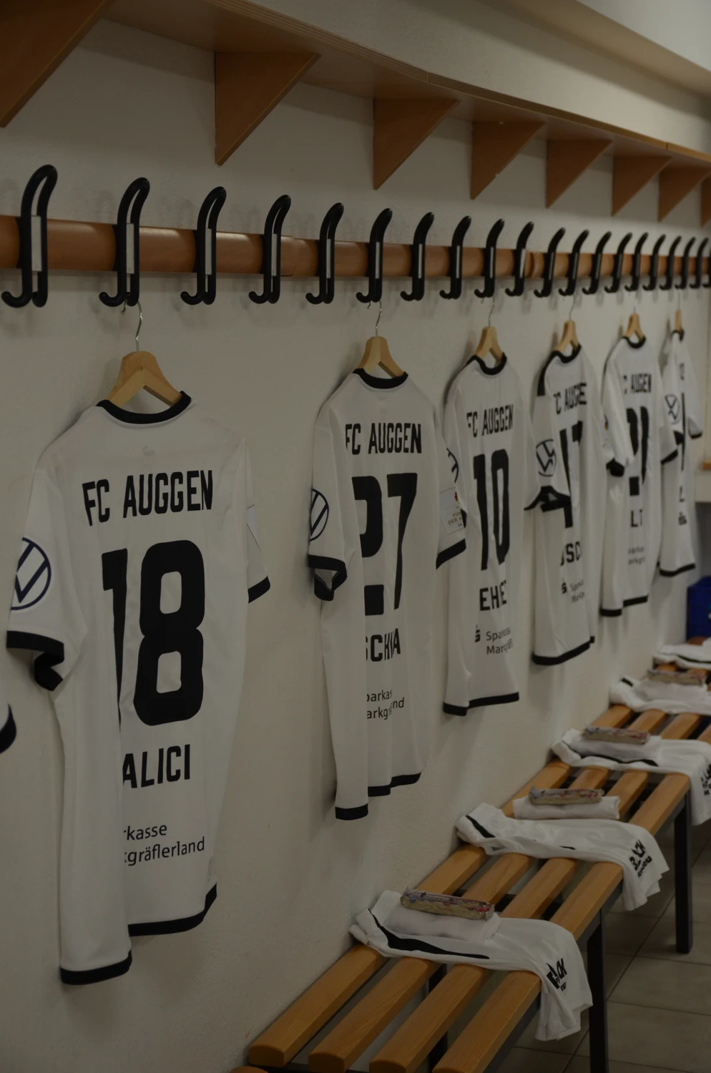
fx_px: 2142
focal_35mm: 72
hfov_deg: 18.8
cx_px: 356
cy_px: 536
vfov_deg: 28.1
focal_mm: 48
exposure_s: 1/60
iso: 450
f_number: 4.5
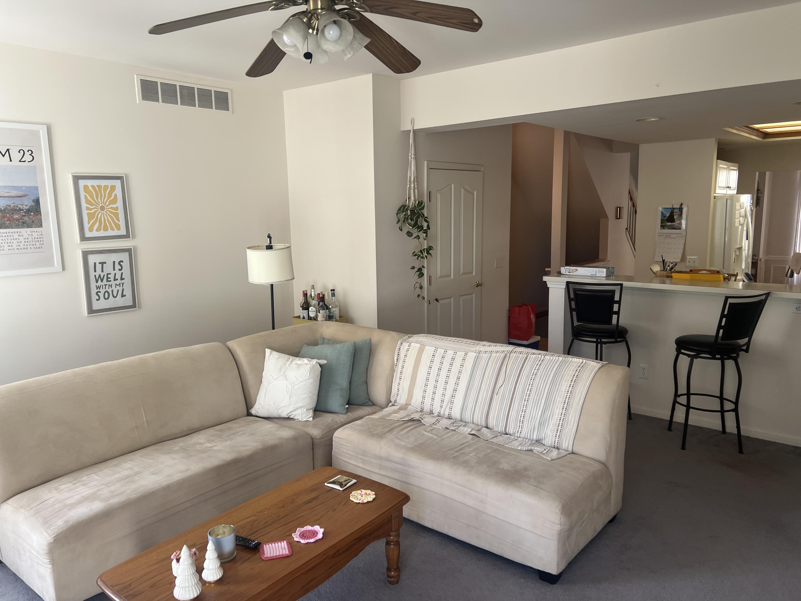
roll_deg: +1.2
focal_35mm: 26
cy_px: 300
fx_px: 602
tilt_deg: -9.6
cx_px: 400
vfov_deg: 53.1
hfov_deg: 67.3
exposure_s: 1/121
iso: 80
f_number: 1.5
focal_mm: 5.7
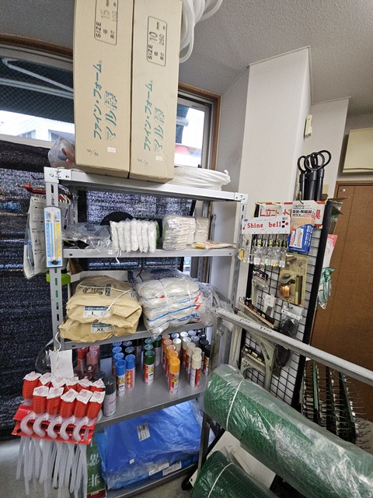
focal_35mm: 13
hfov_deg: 89.9
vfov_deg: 106.2
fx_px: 187
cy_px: 249
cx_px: 186
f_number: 2.2
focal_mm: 1.7
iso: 100
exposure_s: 1/50
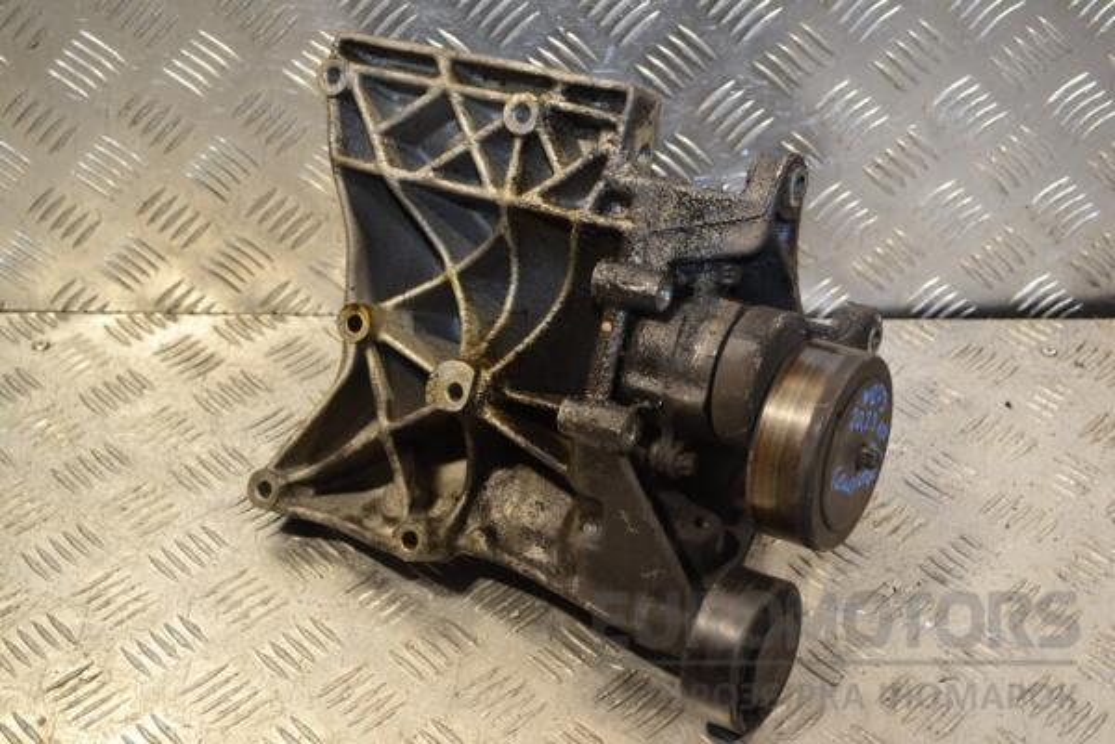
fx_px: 1765
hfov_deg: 35.1
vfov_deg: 23.8
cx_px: 558
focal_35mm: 57
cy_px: 372
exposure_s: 1/80
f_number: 5
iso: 400
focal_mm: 38
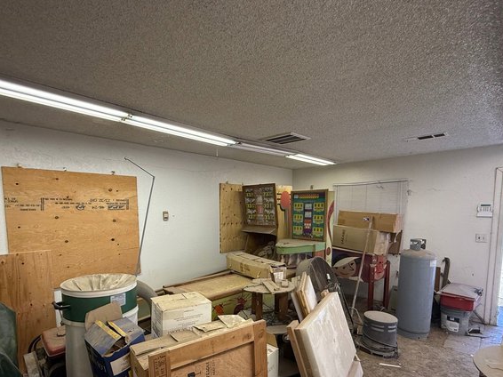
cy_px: 235
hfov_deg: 84.4
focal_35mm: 19
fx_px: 276
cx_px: 227
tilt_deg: -4.6
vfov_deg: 67.6
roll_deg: +0.5
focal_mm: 2.22
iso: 250
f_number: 2.2
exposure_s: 1/120
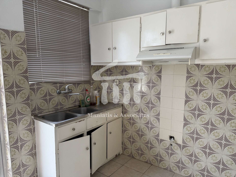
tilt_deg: -8.2
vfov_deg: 56.8
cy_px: 88
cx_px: 118
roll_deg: -0.4
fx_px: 164
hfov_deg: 71.6
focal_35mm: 24
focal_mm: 6.76
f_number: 1.78
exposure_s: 1/83
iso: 200
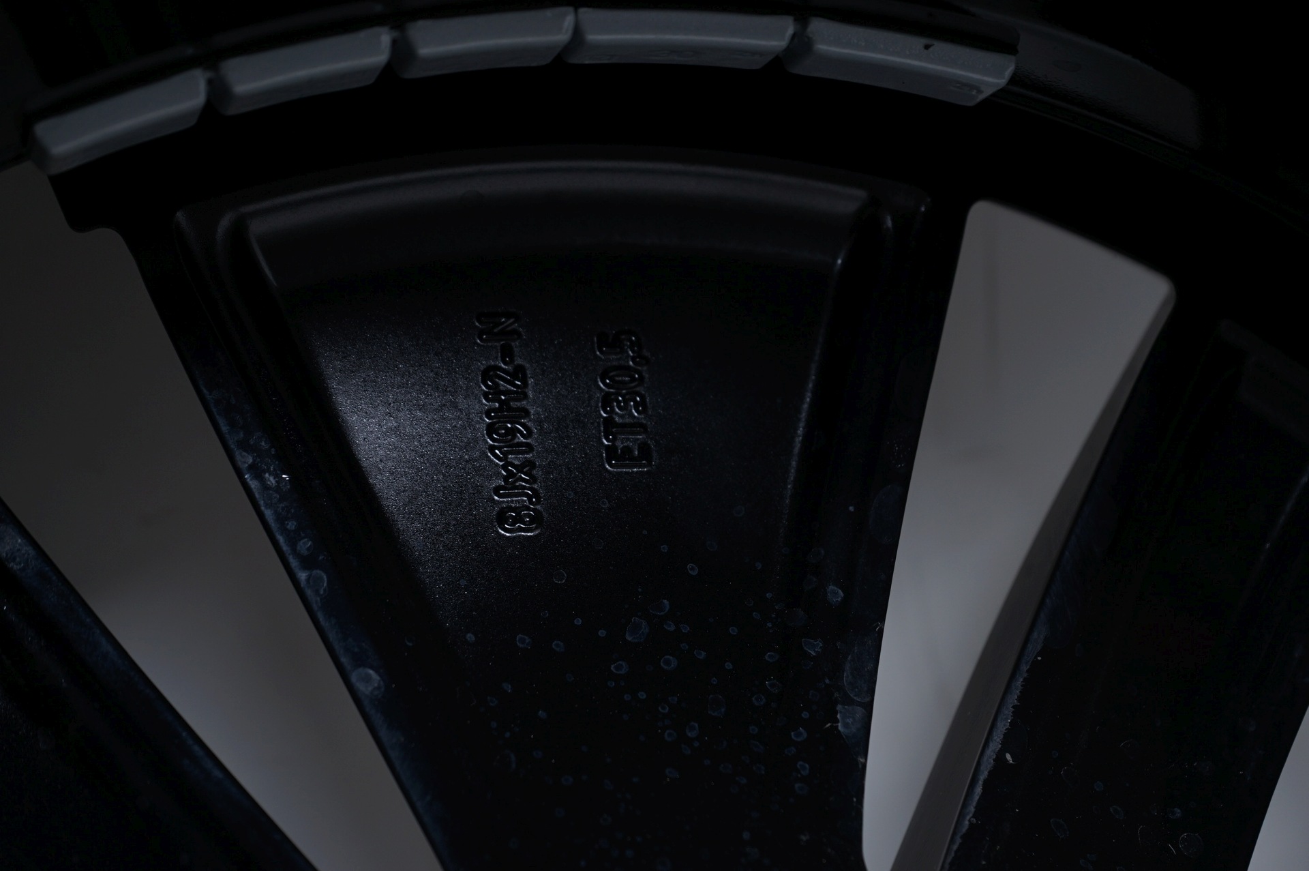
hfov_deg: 28.9
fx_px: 2543
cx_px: 654
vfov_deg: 19.4
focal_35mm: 70
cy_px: 436
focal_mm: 70
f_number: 7.1
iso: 250
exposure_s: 1/125
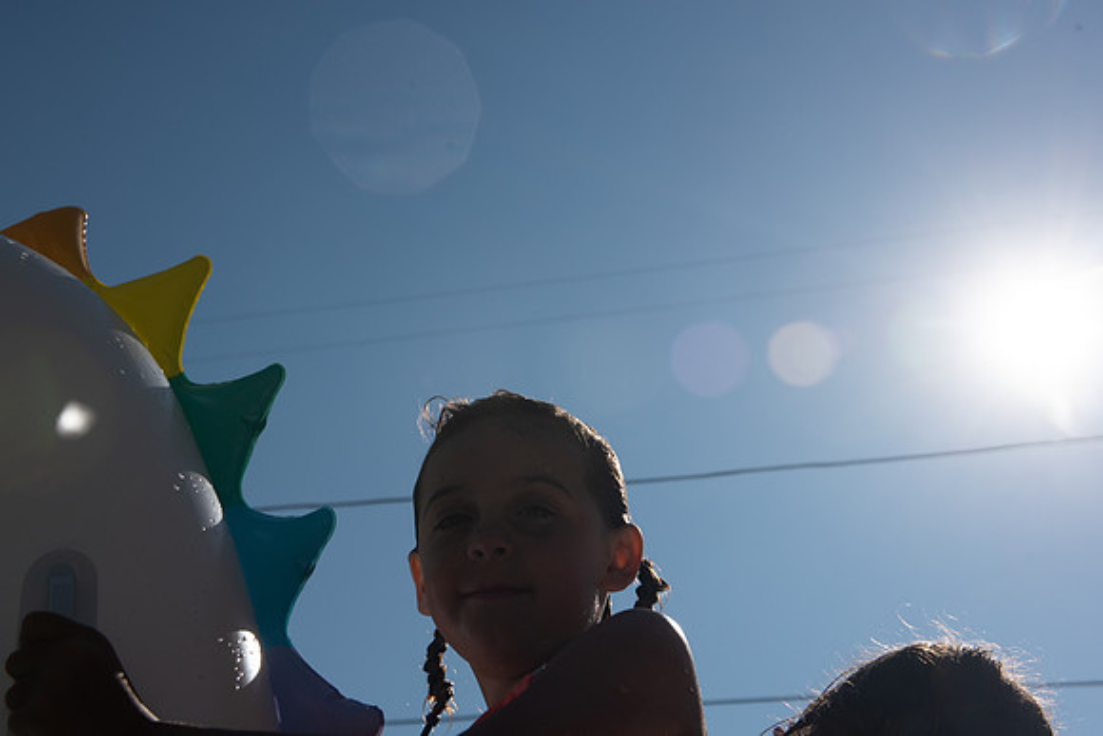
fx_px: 1471
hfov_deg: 41.1
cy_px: 368
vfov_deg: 28.1
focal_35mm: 48
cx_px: 552
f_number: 8
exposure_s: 1/1250
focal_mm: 48
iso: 160
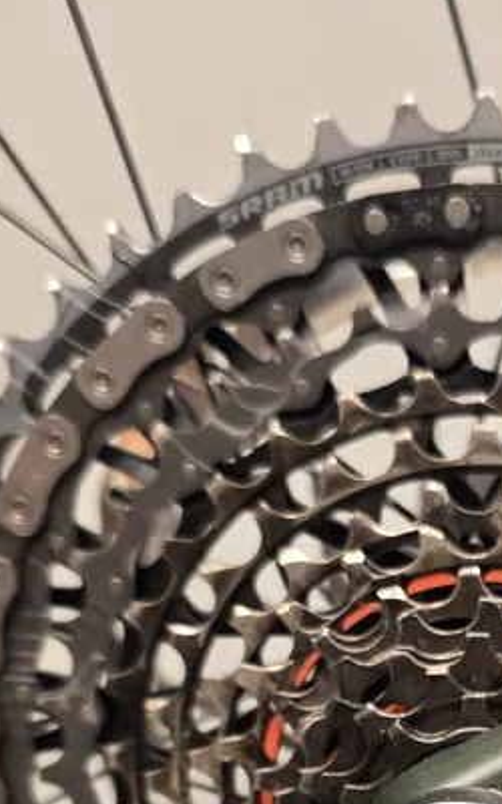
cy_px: 804
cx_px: 530
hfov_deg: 19.3
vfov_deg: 29.4
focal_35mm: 65
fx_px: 1423
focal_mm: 6.3
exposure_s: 1/50
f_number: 1.7
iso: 200
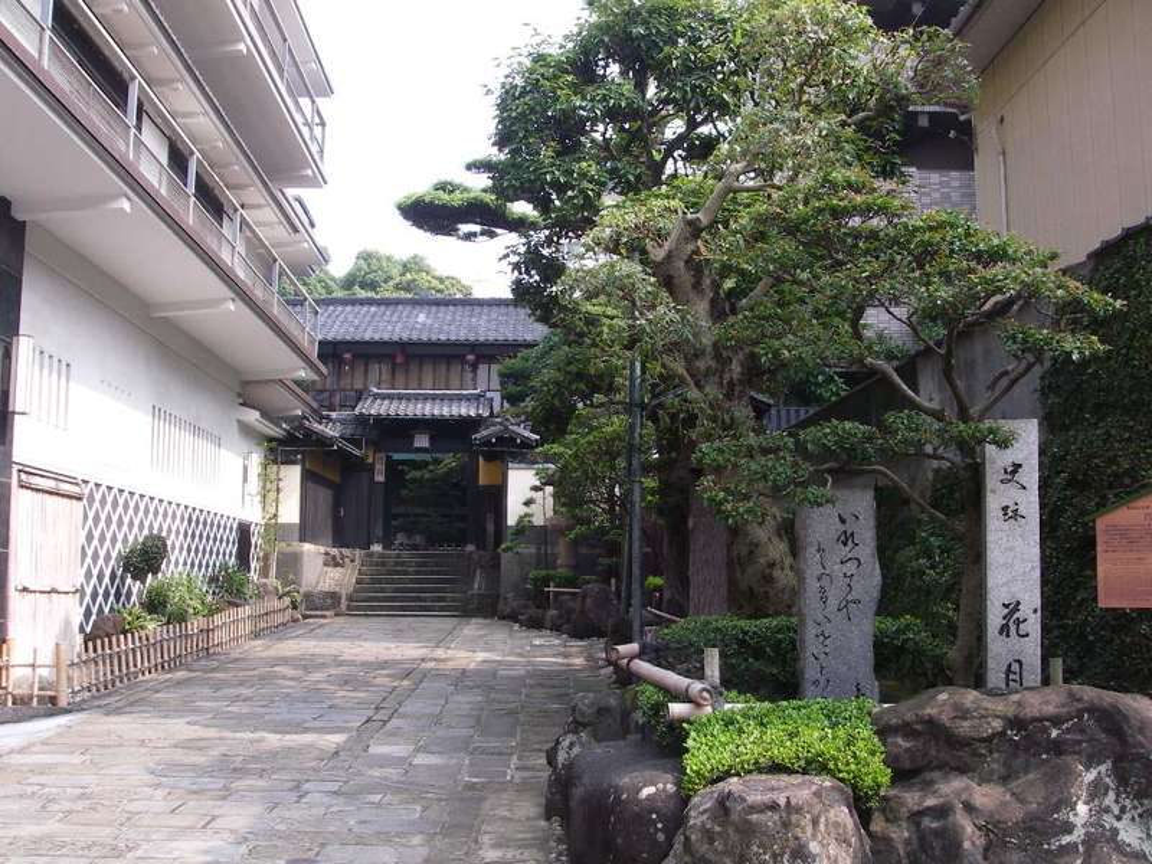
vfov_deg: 37.7
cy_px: 432
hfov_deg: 49.0
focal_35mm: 38
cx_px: 576
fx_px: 1265
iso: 100
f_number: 6.6
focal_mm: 6.3
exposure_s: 1/100
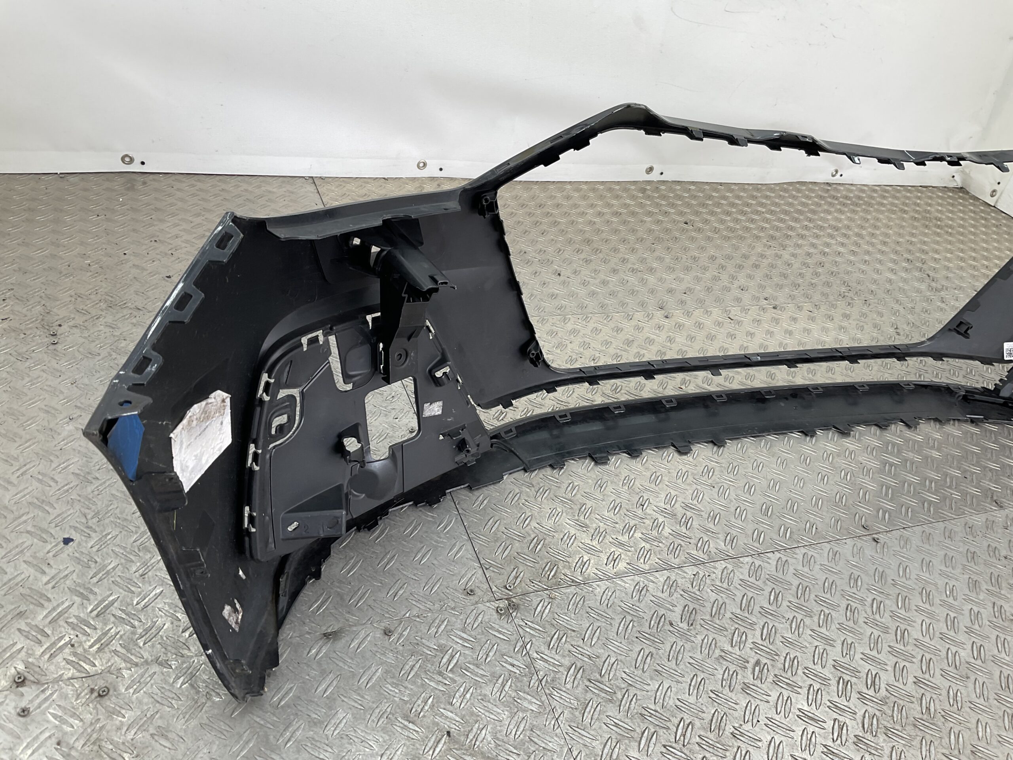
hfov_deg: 61.7
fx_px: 849
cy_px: 380
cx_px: 506
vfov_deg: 48.2
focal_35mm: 29
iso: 16
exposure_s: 1/103
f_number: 1.8
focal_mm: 3
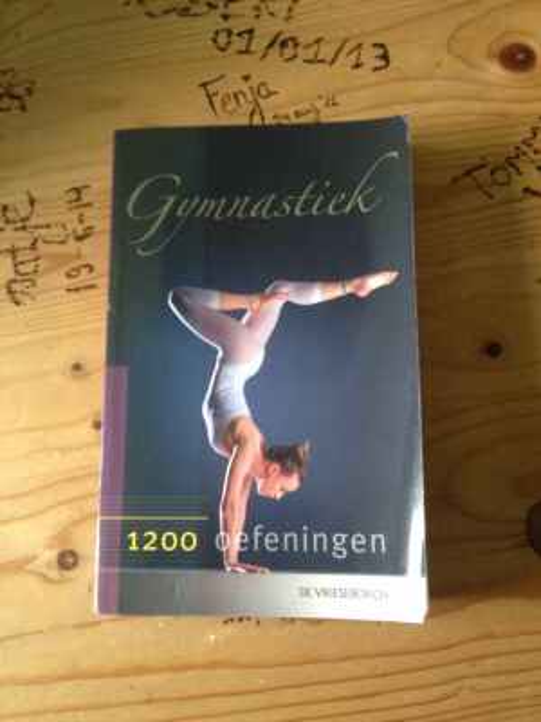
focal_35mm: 35
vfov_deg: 52.6
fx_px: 729
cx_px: 270
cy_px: 361
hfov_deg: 40.7
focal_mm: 4.28
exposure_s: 1/20
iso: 125
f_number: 2.4
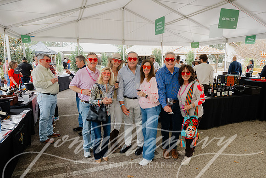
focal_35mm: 24
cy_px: 89
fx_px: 181
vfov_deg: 52.2
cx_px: 133
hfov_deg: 72.6
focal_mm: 24.5
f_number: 5.6
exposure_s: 1/320
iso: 2800
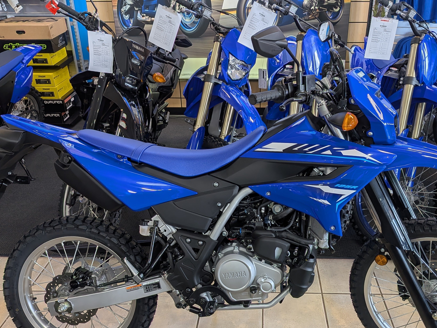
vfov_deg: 44.1
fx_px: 404
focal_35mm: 32
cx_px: 267
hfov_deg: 56.3
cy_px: 186
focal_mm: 4.53
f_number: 1.7
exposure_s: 1/158
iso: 27
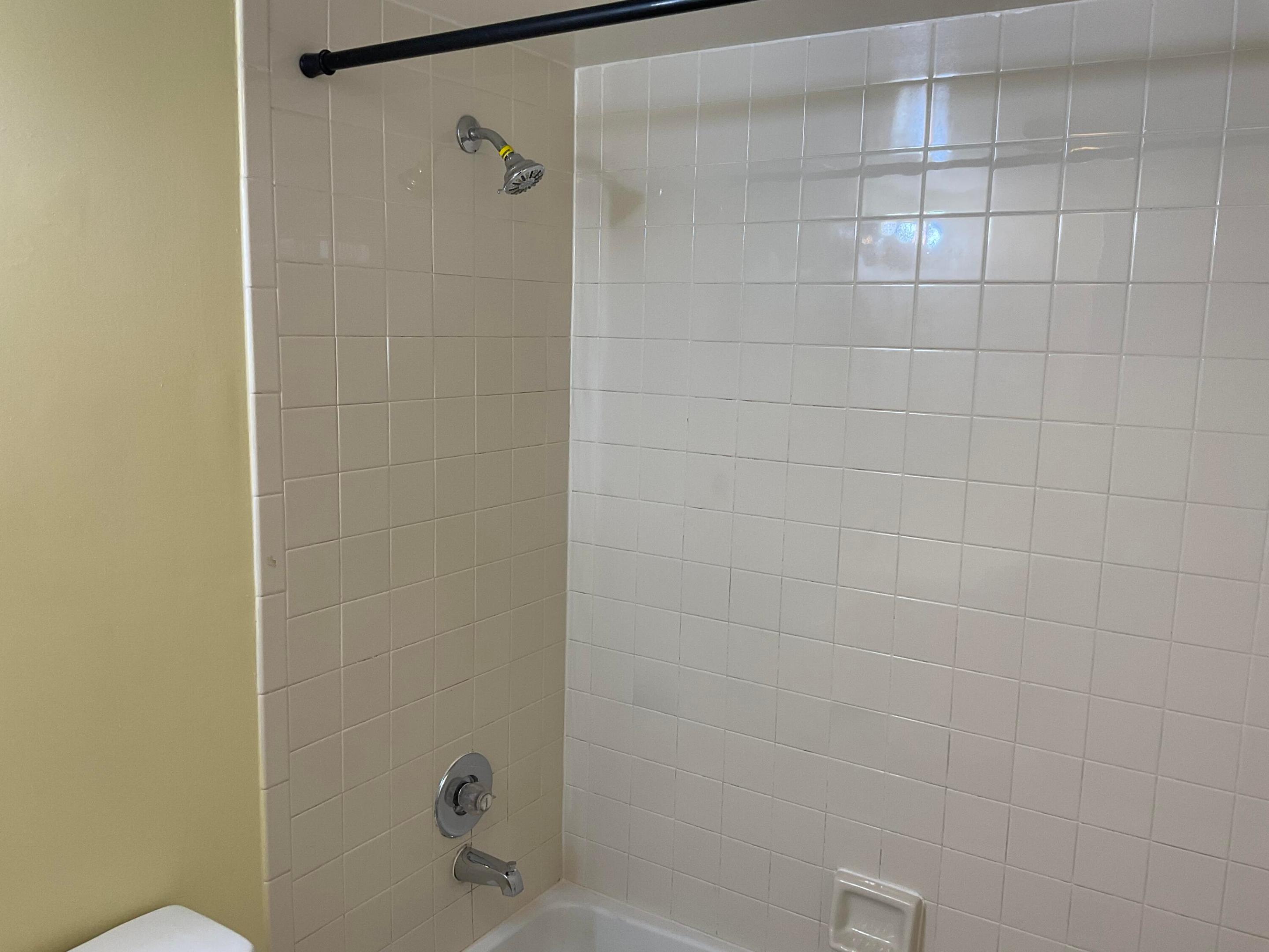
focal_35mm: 29
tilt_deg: -10.9
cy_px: 476
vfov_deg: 48.2
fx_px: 1063
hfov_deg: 61.7
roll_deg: -1.6
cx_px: 634
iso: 32
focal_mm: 3
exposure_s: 1/120
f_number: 1.8
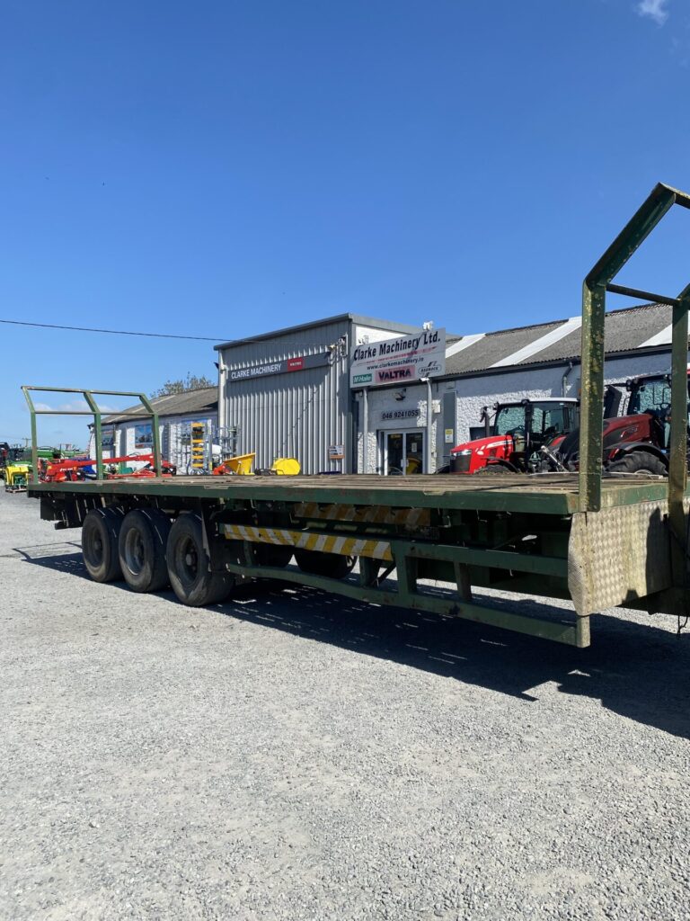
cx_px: 345
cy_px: 460
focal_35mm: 26
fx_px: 691
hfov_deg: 53.1
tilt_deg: +2.3
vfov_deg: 67.3
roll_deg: +0.3
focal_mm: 4.25
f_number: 1.8
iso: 32
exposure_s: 1/2817
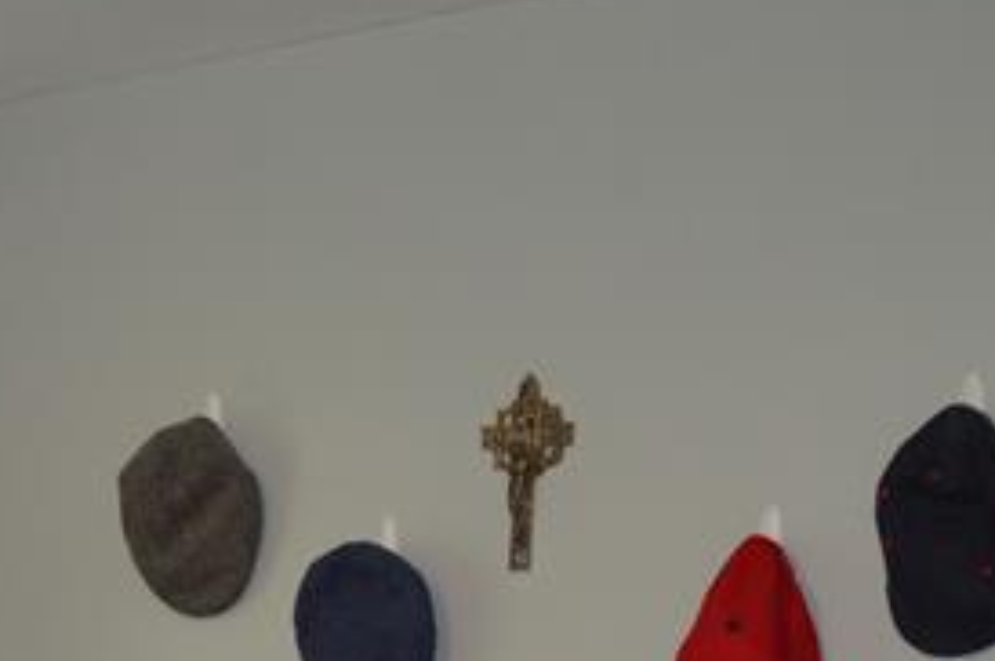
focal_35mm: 101
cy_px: 1130
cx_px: -345
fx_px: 2788
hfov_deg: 18.6
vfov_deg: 12.5
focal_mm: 18
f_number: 3.5
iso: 400
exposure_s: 1/60
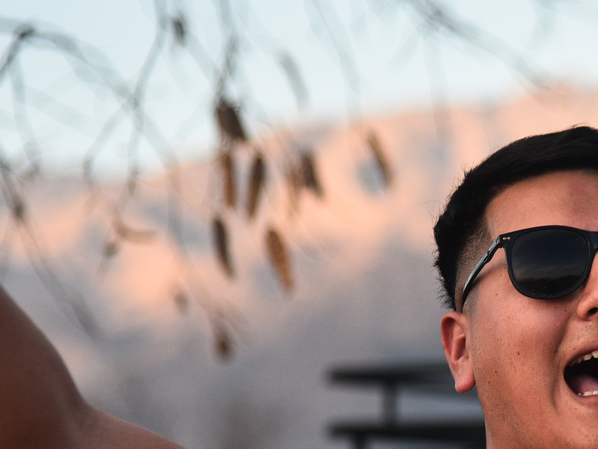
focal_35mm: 344
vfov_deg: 4.3
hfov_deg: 5.7
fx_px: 5943
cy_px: 342
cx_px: 592
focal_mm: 105
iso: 400
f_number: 4
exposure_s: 1/800
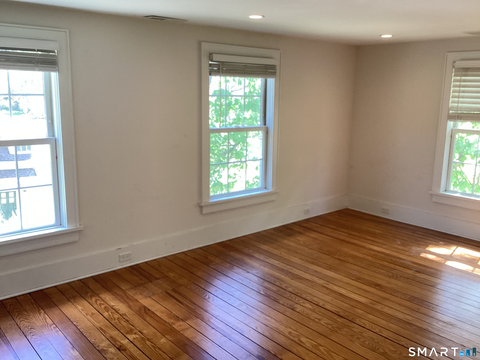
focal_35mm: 31
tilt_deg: -11.1
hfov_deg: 58.4
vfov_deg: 45.4
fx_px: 430
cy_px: 180
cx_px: 240
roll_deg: -0.2
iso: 100
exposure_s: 1/60
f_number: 2.4
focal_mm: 3.3
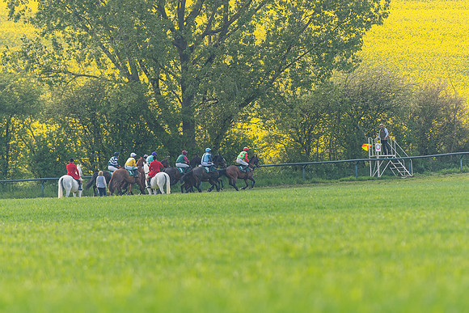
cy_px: 145
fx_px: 7158
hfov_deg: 3.8
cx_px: 236
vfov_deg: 2.5
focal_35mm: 549
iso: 400
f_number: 5
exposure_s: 1/2500
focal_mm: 300
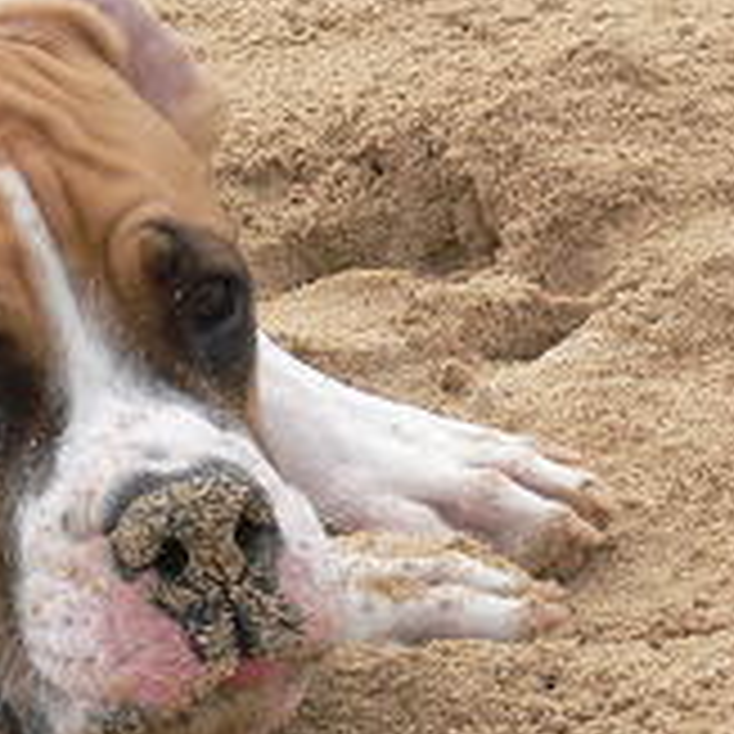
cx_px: -329
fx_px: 4126
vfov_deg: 10.1
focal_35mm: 172
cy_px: 585
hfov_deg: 9.9
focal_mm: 11
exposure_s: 1/100
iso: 64
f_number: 8
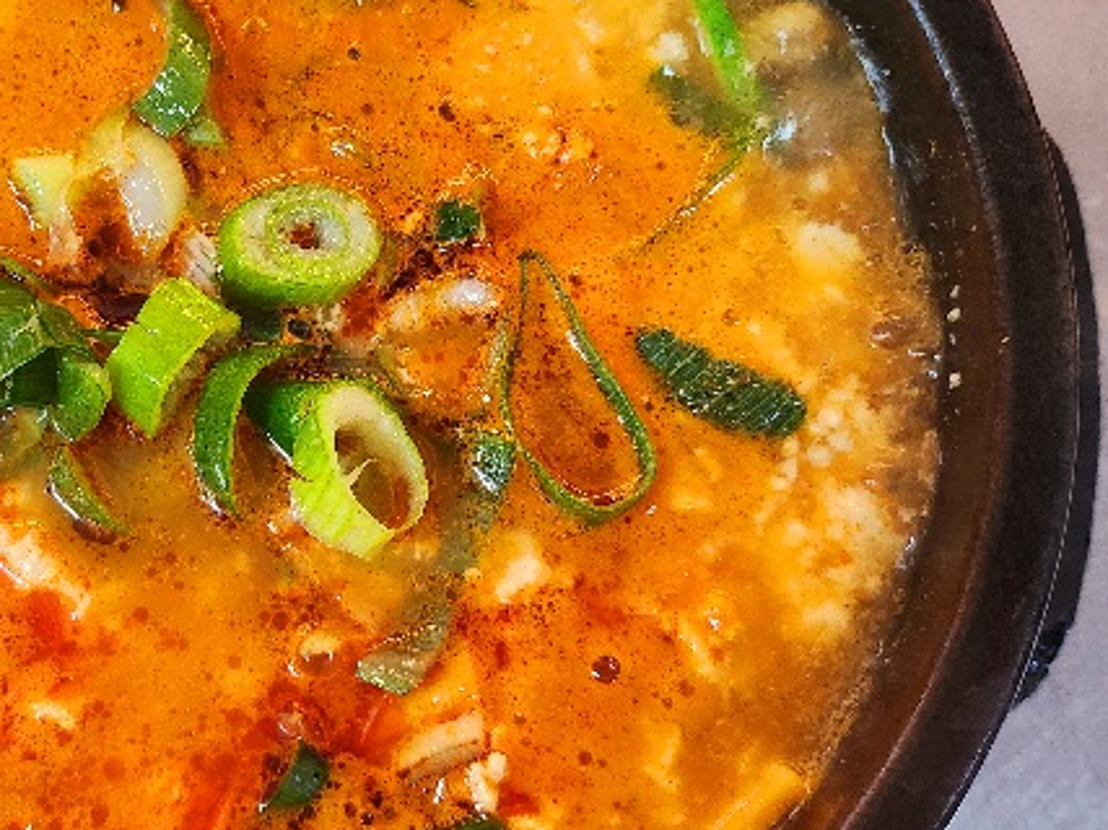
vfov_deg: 32.2
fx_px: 1440
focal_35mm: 45
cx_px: 236
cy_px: 381
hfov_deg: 40.5
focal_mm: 5
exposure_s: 1/120
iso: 400
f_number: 1.8
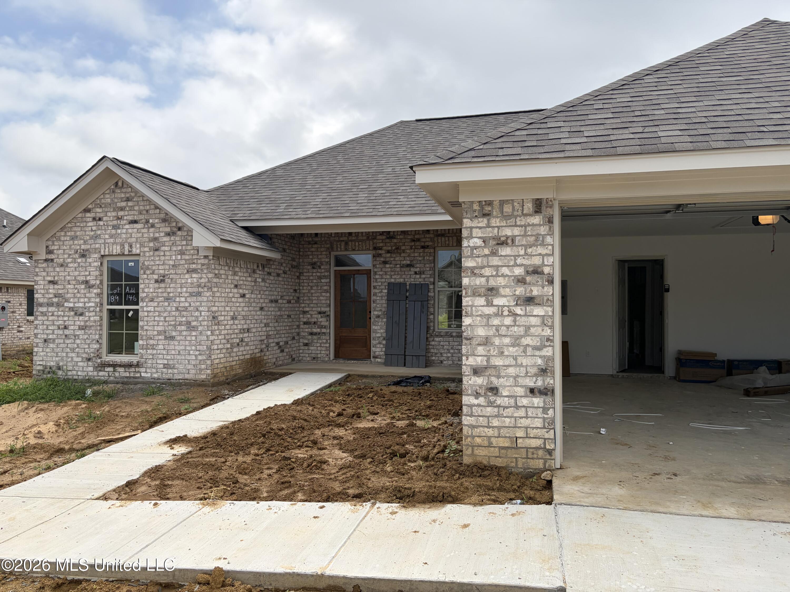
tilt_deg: +1.7
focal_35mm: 26
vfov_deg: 53.1
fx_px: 593
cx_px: 395
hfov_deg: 67.3
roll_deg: -0.3
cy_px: 296
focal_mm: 5.96
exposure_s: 1/3831
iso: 64
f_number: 1.6
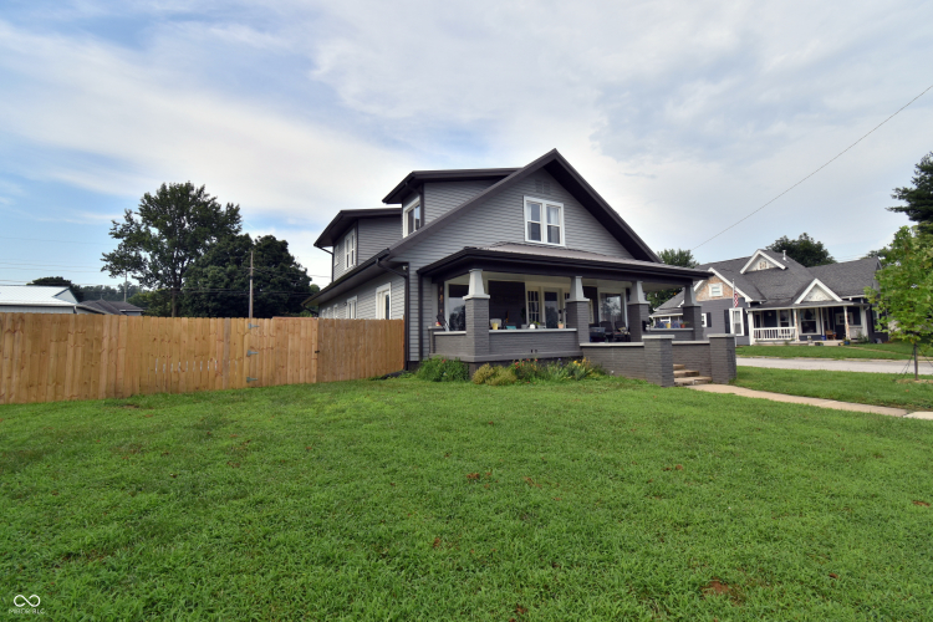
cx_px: 466
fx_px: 389
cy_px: 311
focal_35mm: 15
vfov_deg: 77.3
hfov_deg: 100.4
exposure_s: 1/200
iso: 100
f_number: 9
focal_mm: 10
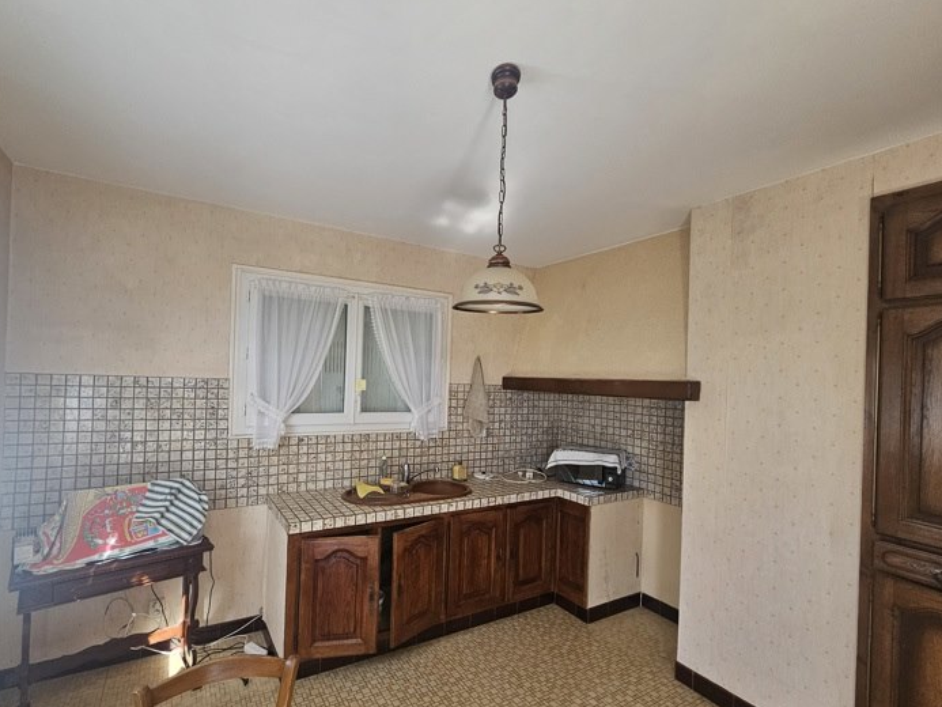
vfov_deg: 81.6
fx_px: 408
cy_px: 379
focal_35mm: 15
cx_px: 431
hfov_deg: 97.9
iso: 125
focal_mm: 2.2
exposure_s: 1/207
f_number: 2.2
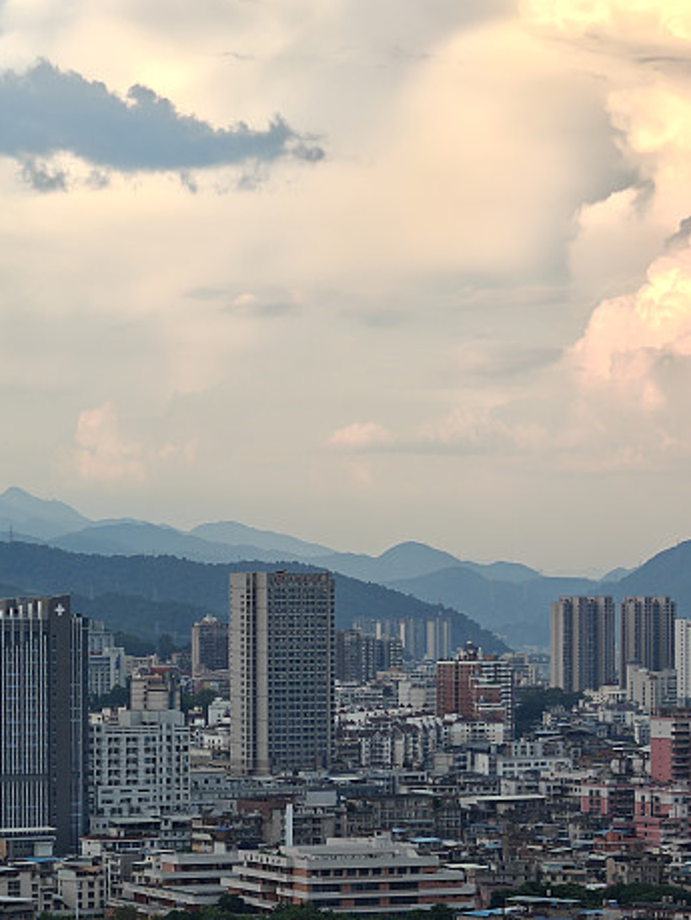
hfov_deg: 12.1
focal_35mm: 122
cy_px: 677
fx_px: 3243
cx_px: 103
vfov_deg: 16.1
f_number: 2.6
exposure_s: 1/200
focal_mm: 13.3
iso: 64
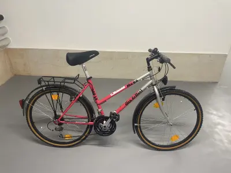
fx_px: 174
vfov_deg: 53.1
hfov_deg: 67.3
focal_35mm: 26
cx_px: 116
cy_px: 86
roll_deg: -1.6
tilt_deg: -30.9
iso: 80
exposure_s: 1/50
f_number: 1.8
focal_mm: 4.25
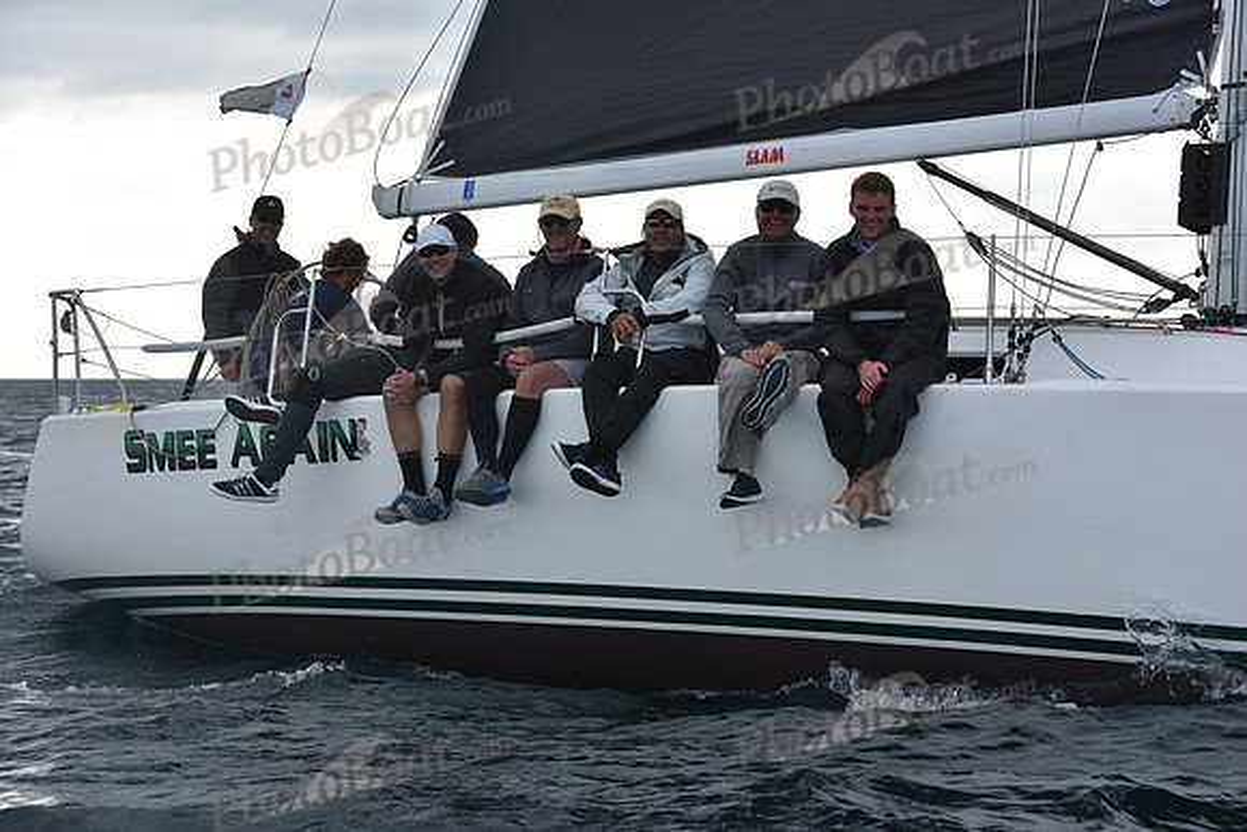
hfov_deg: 20.0
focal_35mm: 102
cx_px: 624
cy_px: 416
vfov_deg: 13.4
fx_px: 3534
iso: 400
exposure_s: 1/800
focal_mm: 102
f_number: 8
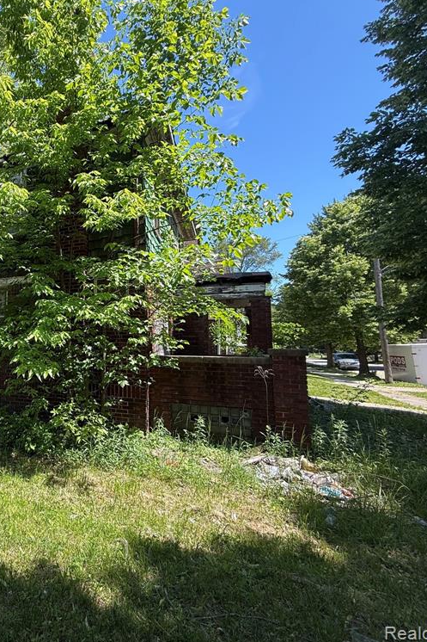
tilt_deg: +4.9
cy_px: 317
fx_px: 356
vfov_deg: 84.0
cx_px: 32
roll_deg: +0.2
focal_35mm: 20
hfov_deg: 53.1
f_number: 2.2
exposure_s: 1/328
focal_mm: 2.22
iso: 50
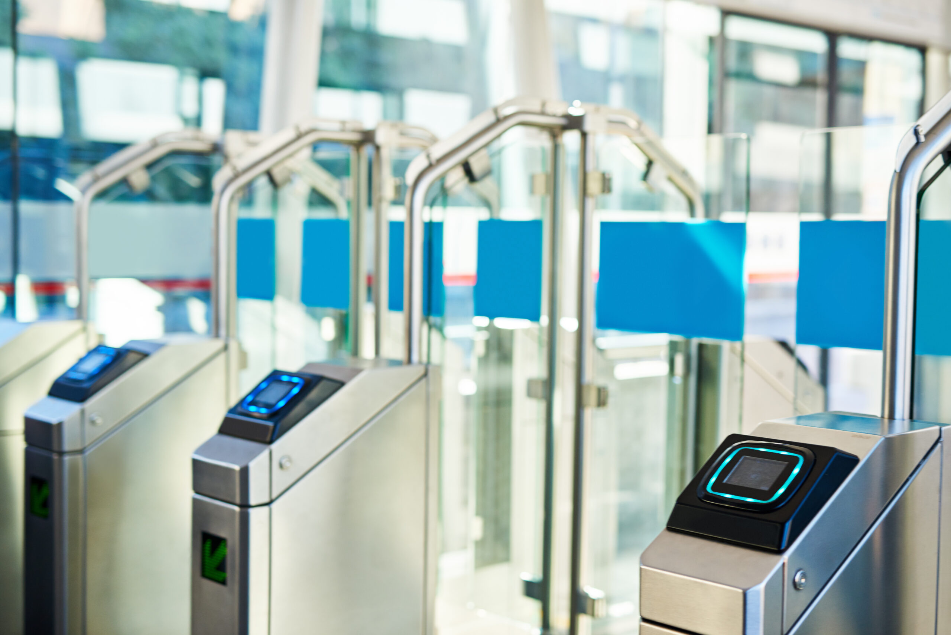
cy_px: 318
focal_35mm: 50
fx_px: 1321
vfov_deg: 27.0
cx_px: 476
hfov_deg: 39.6
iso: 200
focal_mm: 50
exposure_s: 1/400
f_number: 2
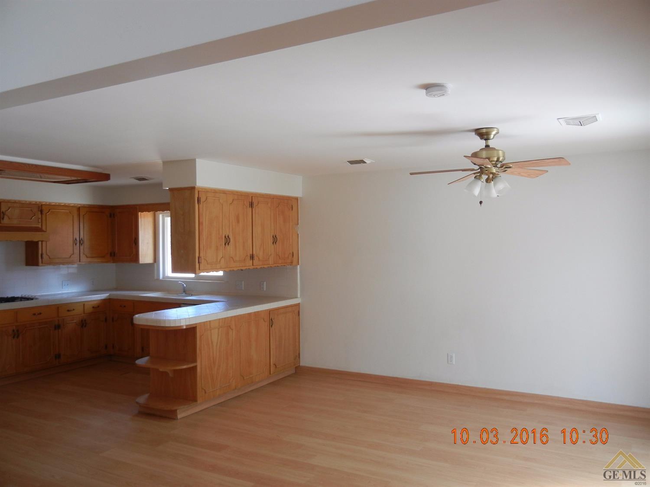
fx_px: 563
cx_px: 325
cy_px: 244
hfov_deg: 60.0
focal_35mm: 30
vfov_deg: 46.8
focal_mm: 5.4
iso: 160
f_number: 3.5
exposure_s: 1/33
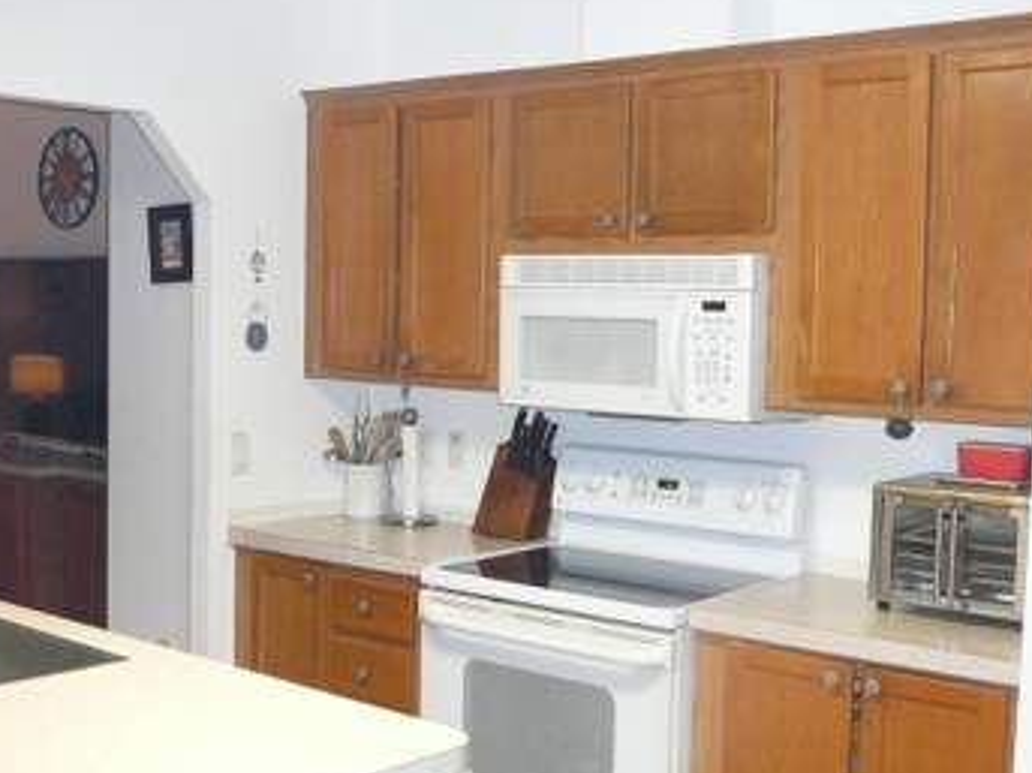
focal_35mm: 49
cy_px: 424
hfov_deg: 38.9
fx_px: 1460
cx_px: 448
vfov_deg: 29.6
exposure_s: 1/30
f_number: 2.8
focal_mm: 5.2
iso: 320
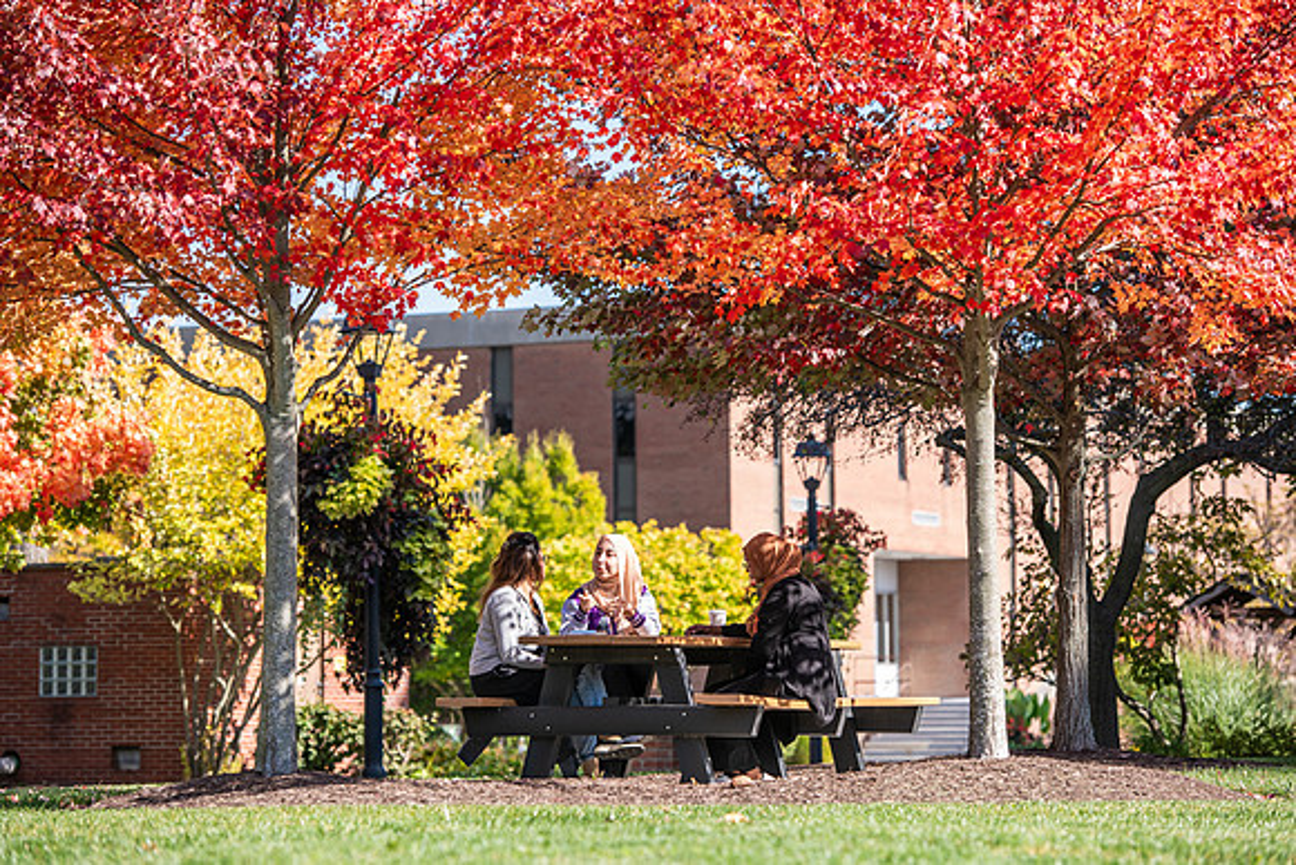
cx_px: 648
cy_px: 432
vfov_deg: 11.8
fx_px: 4177
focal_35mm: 116
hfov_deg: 17.6
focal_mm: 116
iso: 160
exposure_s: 1/500
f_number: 4
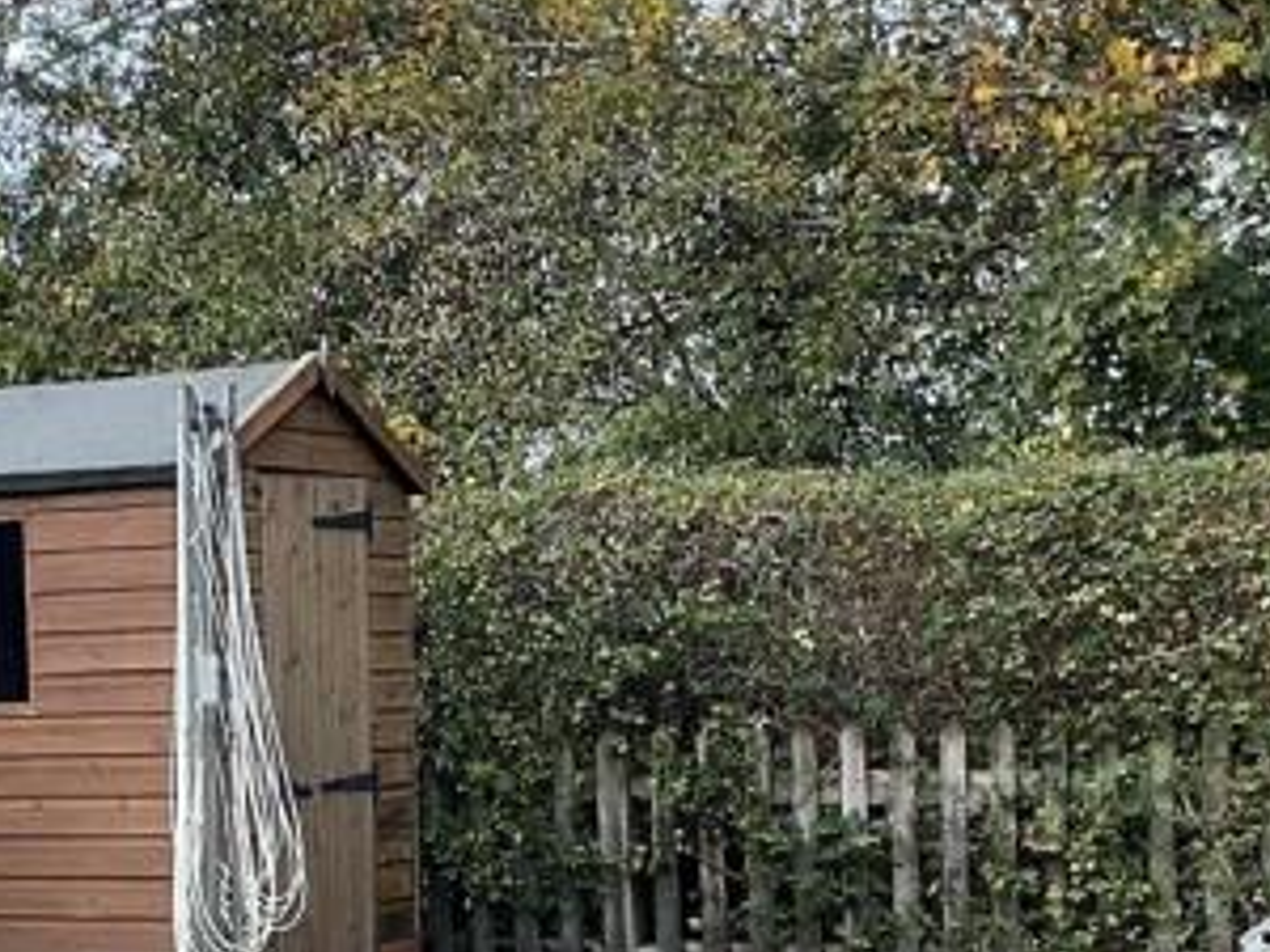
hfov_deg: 19.5
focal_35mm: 99
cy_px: 897
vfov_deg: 14.7
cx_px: 178
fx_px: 3632
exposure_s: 1/125
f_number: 1.8
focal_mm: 3
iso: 16
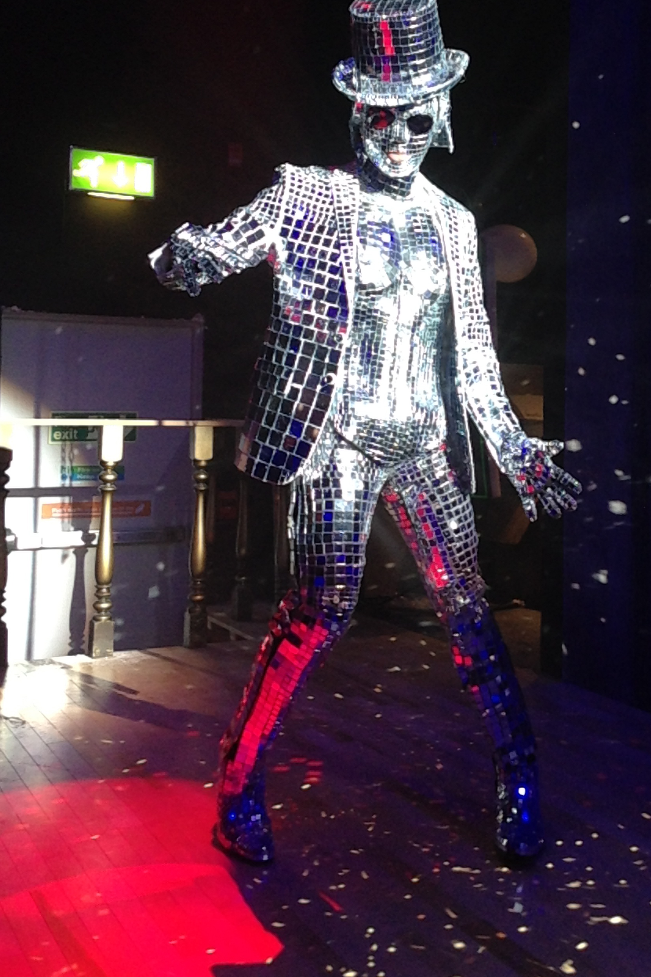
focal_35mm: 45
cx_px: 431
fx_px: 1220
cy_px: 372
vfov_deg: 43.3
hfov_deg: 29.7
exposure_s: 1/24
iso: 200
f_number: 2.4
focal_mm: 4.13
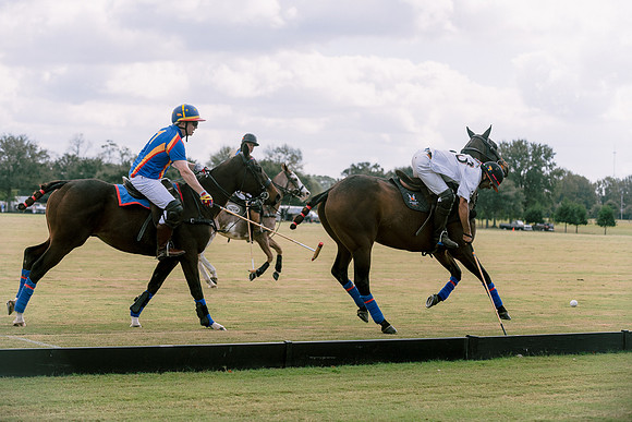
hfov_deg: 23.6
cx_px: 316
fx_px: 1510
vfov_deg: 15.9
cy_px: 211
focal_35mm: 86
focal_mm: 86
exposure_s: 1/4000
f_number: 4
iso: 200
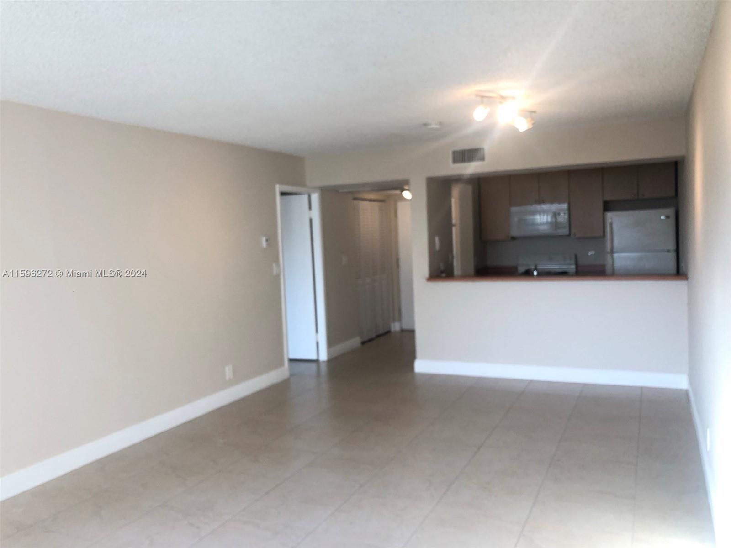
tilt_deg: -6.4
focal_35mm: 28
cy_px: 274
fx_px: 591
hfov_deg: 63.4
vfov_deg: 49.7
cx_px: 366
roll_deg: +2.9
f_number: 1.8
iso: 20
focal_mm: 4
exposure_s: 1/30
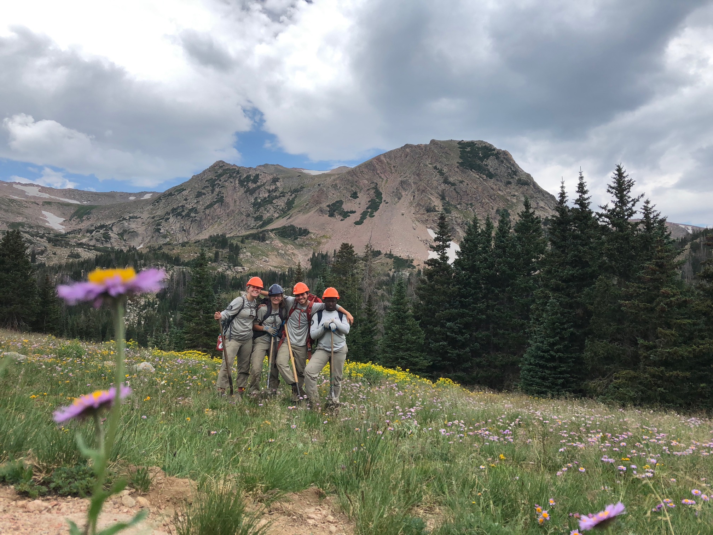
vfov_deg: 48.2
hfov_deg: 61.7
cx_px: 356
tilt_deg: +4.0
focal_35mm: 29
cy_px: 268
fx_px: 597
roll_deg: +0.4
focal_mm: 3.99
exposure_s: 1/1869
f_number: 1.8
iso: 20
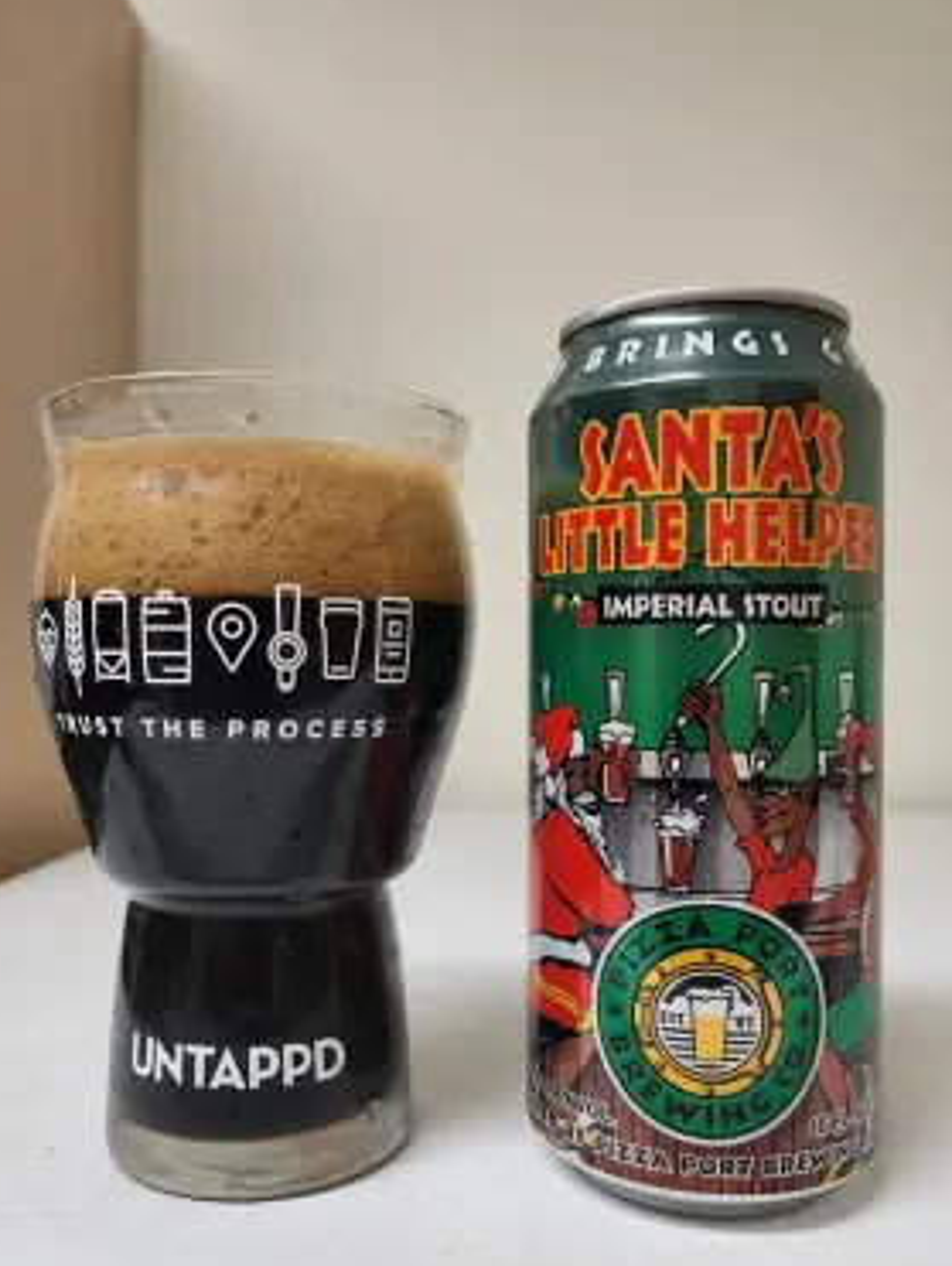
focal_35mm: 28
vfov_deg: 63.4
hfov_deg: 49.8
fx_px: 1025
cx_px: 457
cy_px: 655
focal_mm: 5.4
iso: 320
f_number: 1.8
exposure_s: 1/120
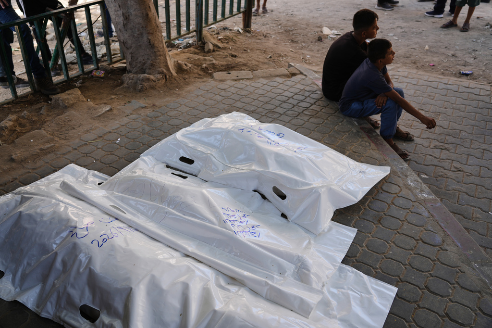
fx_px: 437
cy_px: 164
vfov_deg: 41.1
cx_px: 246
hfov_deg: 58.7
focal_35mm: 32
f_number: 4
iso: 100
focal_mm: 32
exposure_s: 1/200
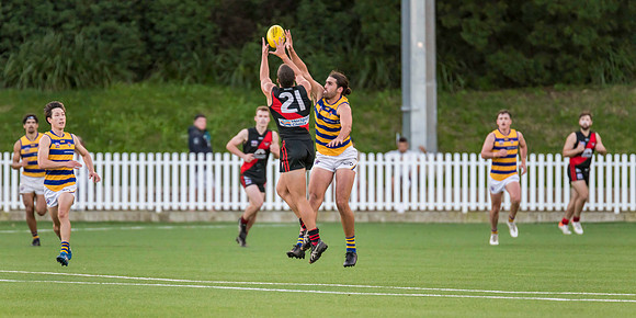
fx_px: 8201
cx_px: 317
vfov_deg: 2.2
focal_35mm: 499
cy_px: 228
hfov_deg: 4.4
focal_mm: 420
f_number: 4
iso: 800
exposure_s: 1/2000
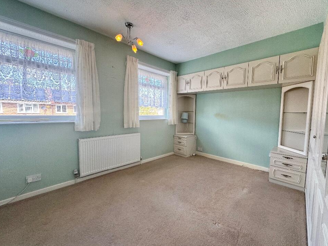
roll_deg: -0.8
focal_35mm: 15
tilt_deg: -4.0
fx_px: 142
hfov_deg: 98.1
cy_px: 123
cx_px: 173
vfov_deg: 81.7
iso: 125
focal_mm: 2.22
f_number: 2.2
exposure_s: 1/100
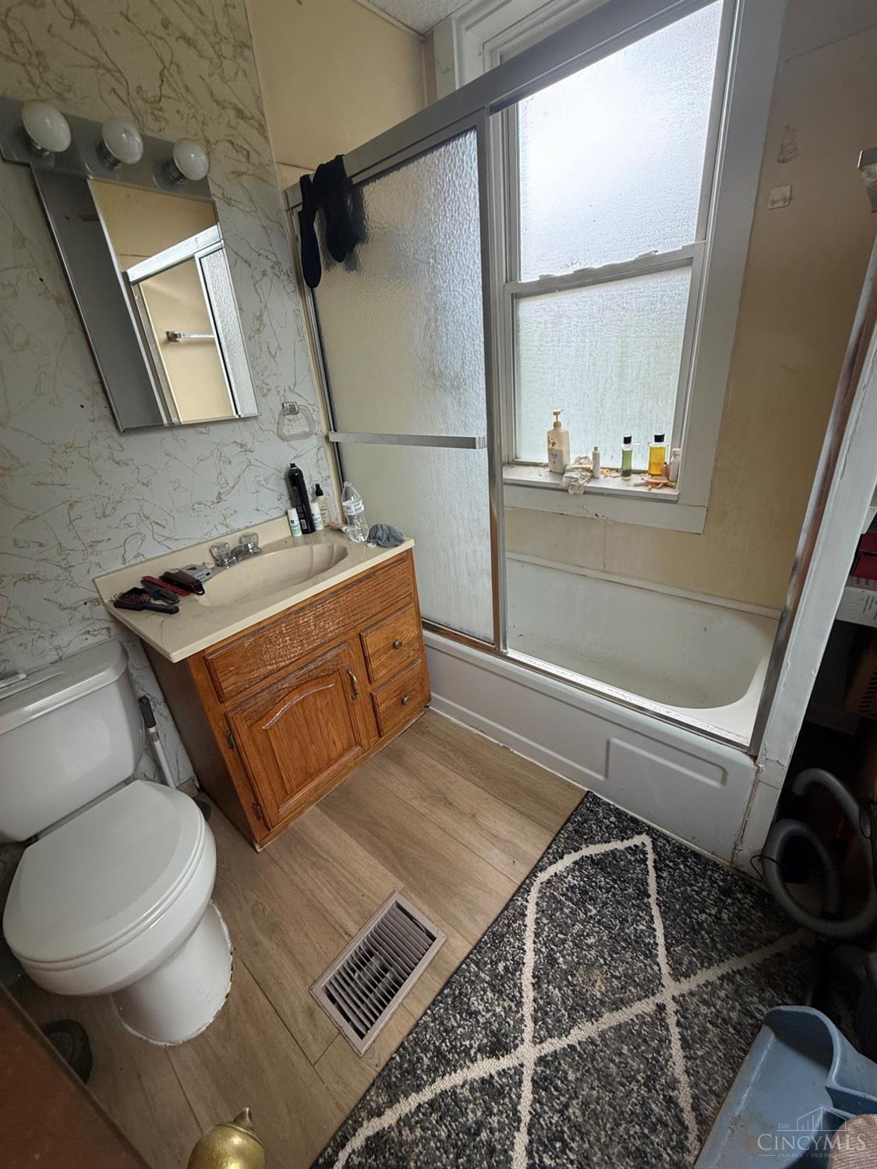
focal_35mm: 14
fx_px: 473
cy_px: 584
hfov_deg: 85.7
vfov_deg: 102.1
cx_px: 438
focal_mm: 2.22
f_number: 2.2
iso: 125
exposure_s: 1/99
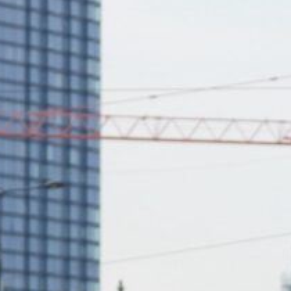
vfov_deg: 3.2
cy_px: 527
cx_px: 449
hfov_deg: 3.2
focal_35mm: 539
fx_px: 5126
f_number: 4
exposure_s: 1/320
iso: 100
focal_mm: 22.5
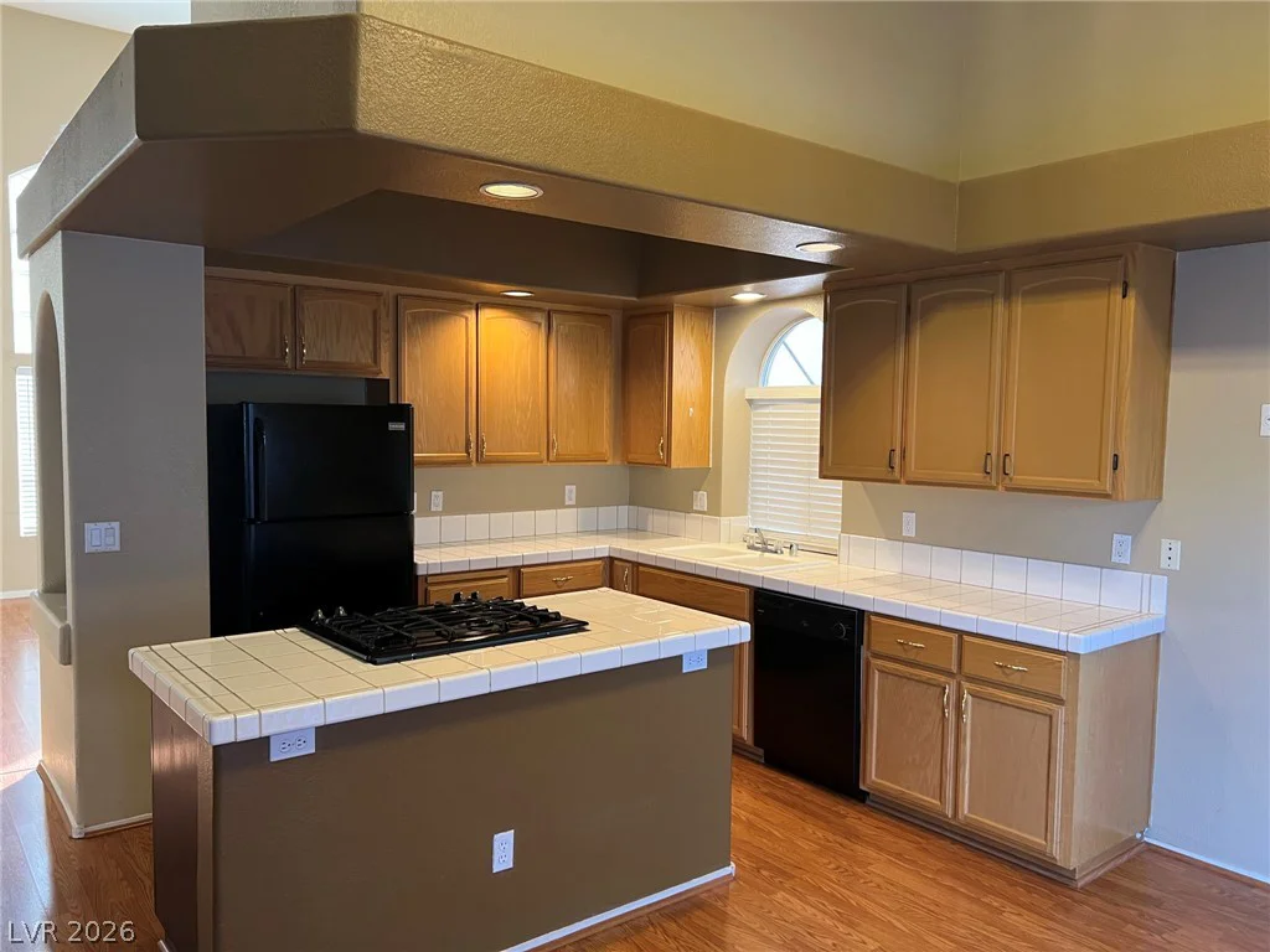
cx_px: 635
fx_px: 954
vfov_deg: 53.1
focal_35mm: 26
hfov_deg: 67.3
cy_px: 476
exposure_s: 1/60
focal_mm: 5.7
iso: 125
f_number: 1.5
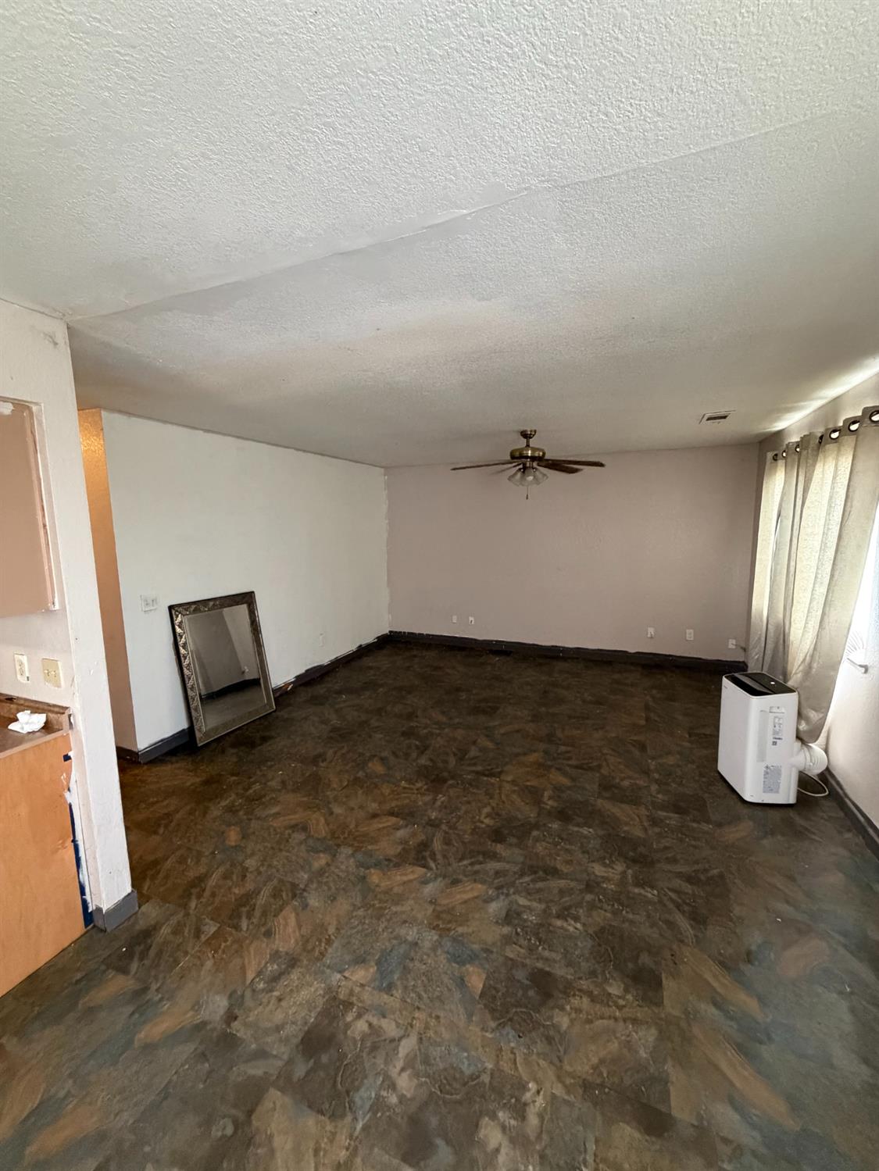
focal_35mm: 14
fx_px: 474
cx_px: 440
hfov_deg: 85.7
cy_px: 586
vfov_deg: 102.0
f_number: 2.2
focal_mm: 2.22
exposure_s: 1/60
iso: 640
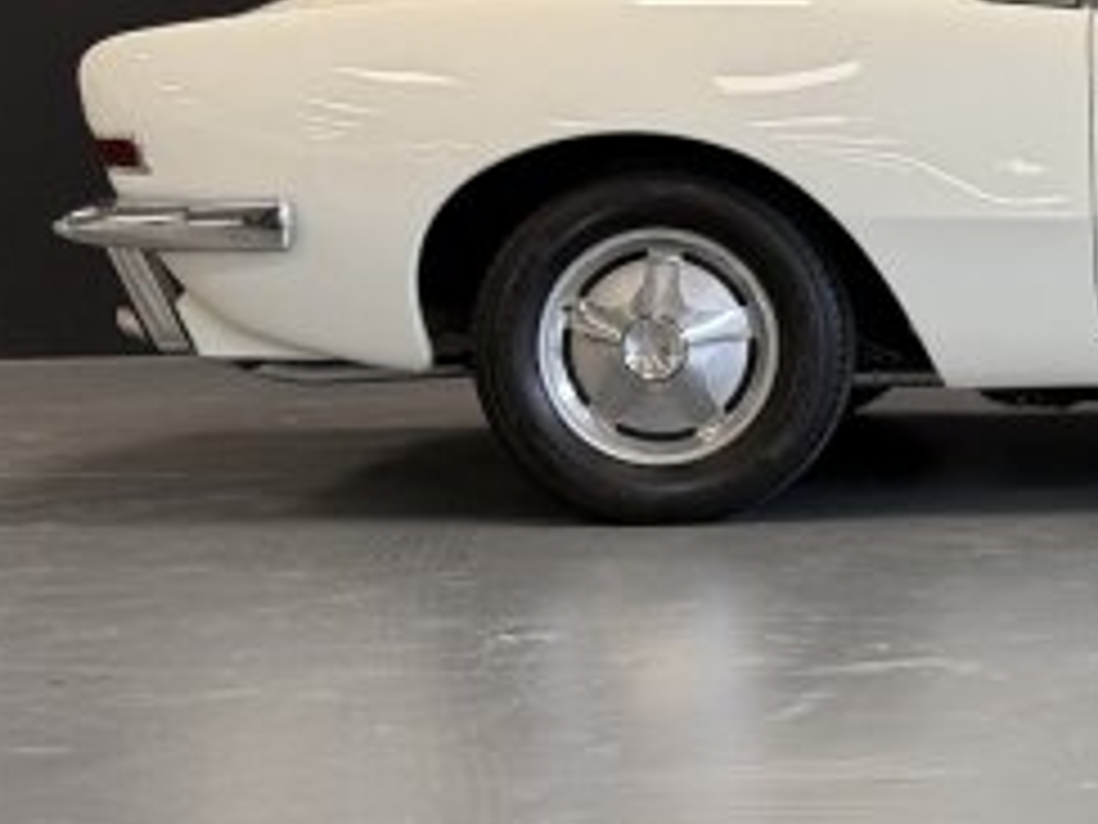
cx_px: 1413
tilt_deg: -3.0
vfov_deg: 11.7
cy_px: 140
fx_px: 3997
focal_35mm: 126
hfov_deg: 15.0
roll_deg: +0.8
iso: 100
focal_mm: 6.76
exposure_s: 1/64
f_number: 1.78
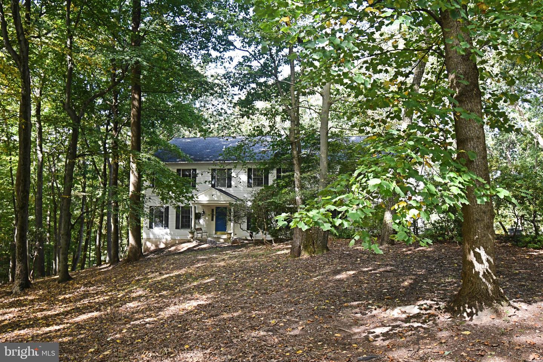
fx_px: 452
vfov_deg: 43.6
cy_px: 181
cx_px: 272
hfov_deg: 61.9
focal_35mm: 30
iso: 1600
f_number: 5.6
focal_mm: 20
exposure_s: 1/250
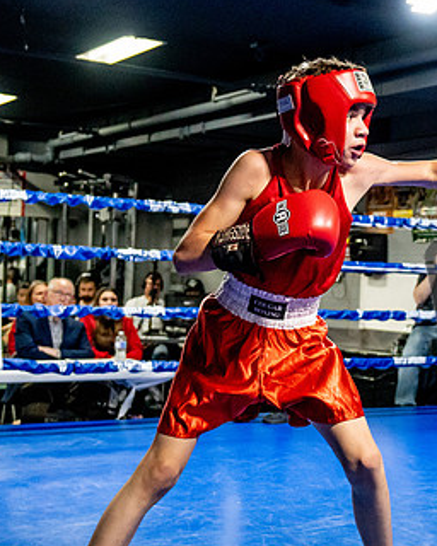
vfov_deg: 27.9
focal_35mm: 68
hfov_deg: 21.7
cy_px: 269
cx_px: 428
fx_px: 1099
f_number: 2.8
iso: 5000
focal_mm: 27
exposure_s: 1/800
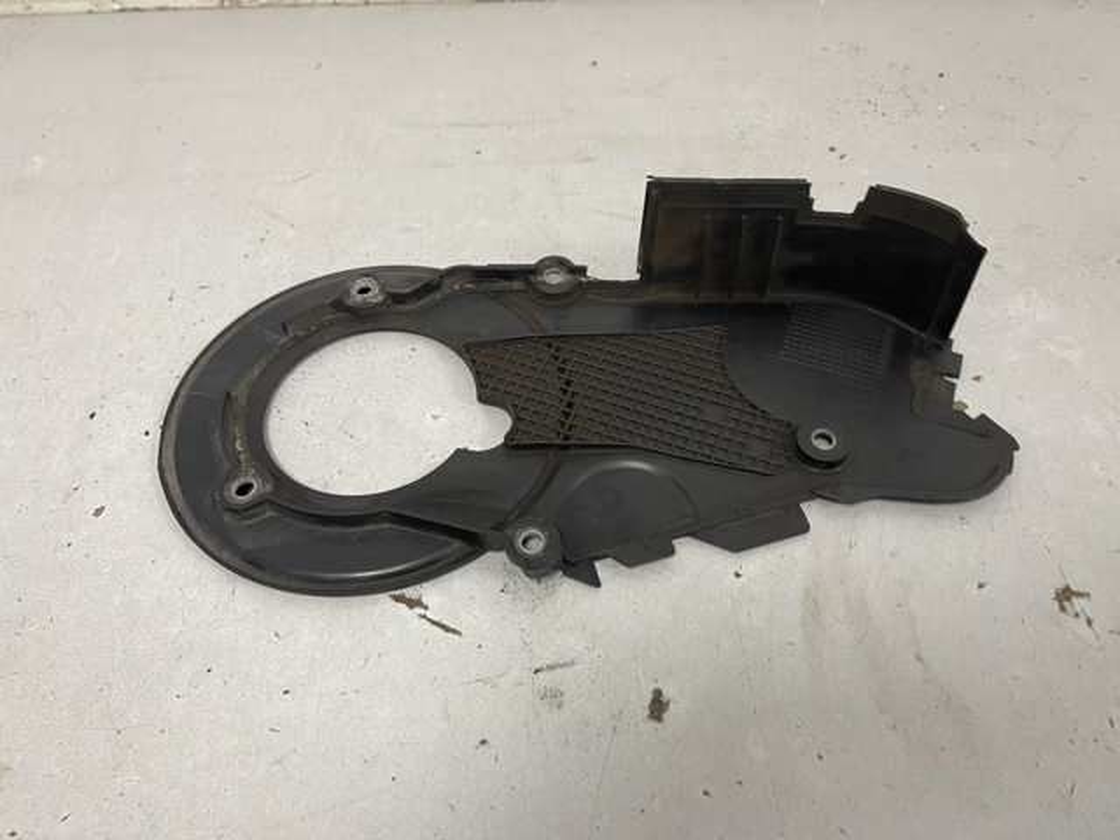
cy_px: 420
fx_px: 809
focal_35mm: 25
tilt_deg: -50.7
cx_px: 560
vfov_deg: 54.9
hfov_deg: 69.4
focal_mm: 5.1
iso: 80
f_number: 1.6
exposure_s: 1/50
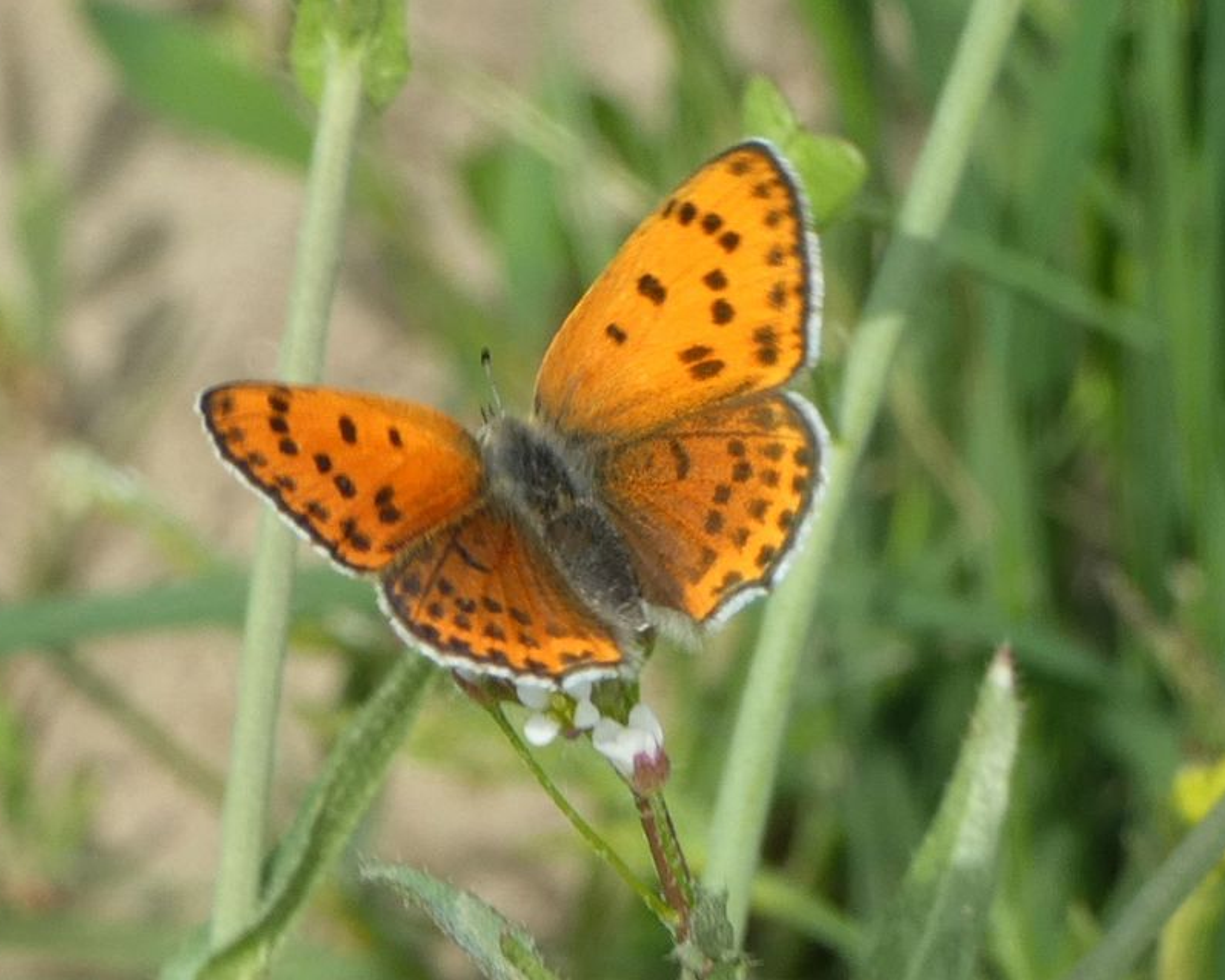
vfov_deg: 5.1
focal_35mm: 304
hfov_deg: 6.4
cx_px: 583
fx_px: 11024
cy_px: 490
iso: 80
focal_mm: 52.2
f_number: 5.5
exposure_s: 1/100
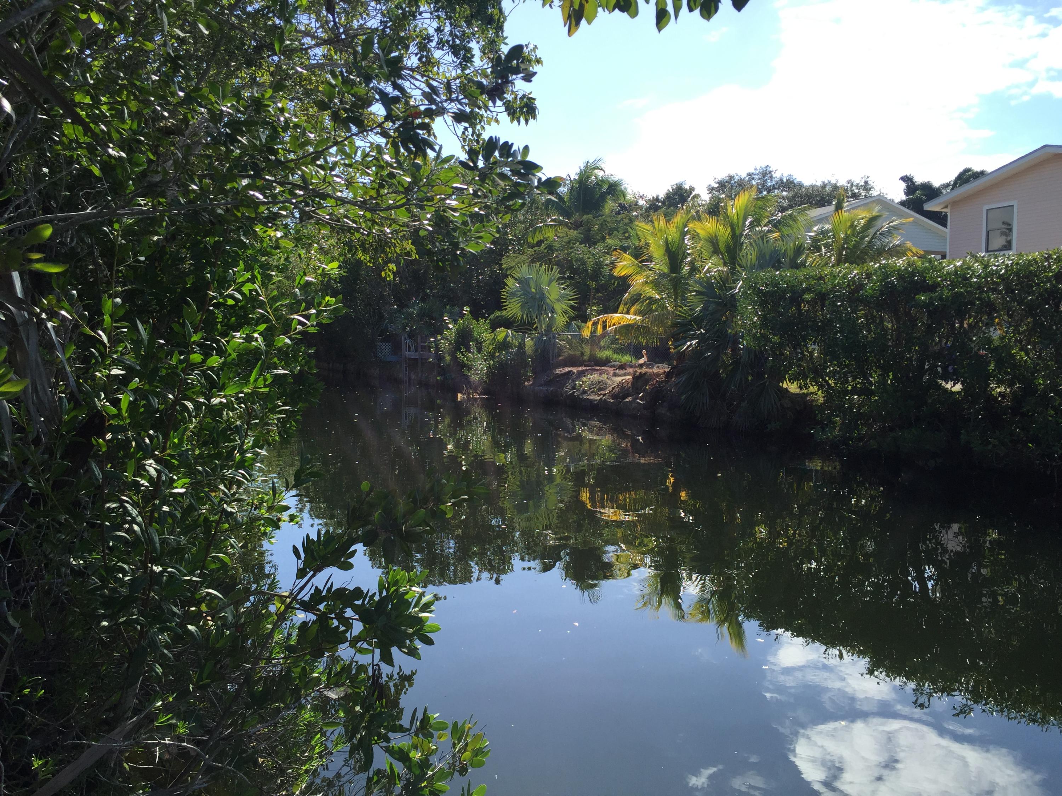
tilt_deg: -2.8
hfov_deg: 61.7
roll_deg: -1.7
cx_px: 531
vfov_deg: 48.2
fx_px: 890
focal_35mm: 29
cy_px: 398
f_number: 2.2
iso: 32
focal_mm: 4.15
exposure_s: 1/1319
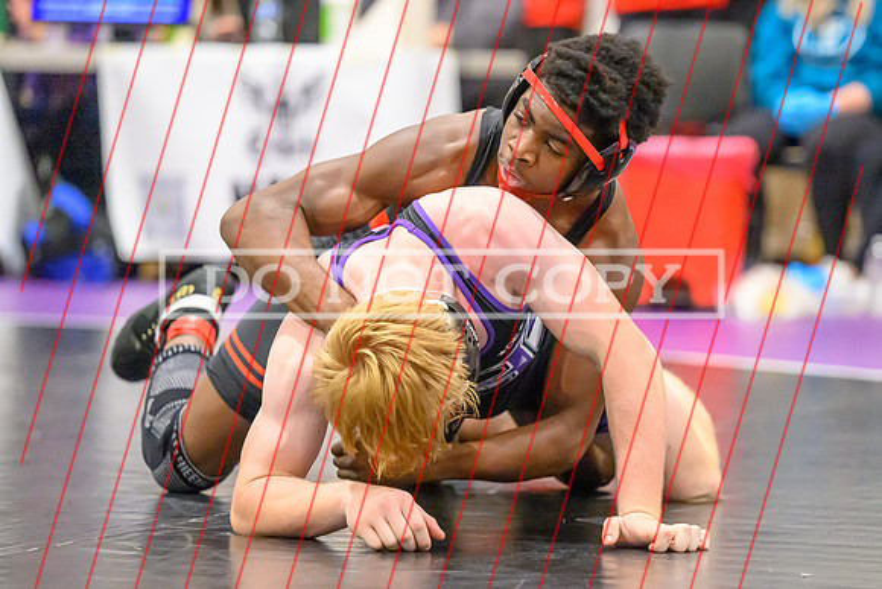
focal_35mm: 193
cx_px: 529
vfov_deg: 7.1
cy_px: 313
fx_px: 4733
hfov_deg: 10.6
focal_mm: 145
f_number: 2.8
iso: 20000
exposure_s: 1/800
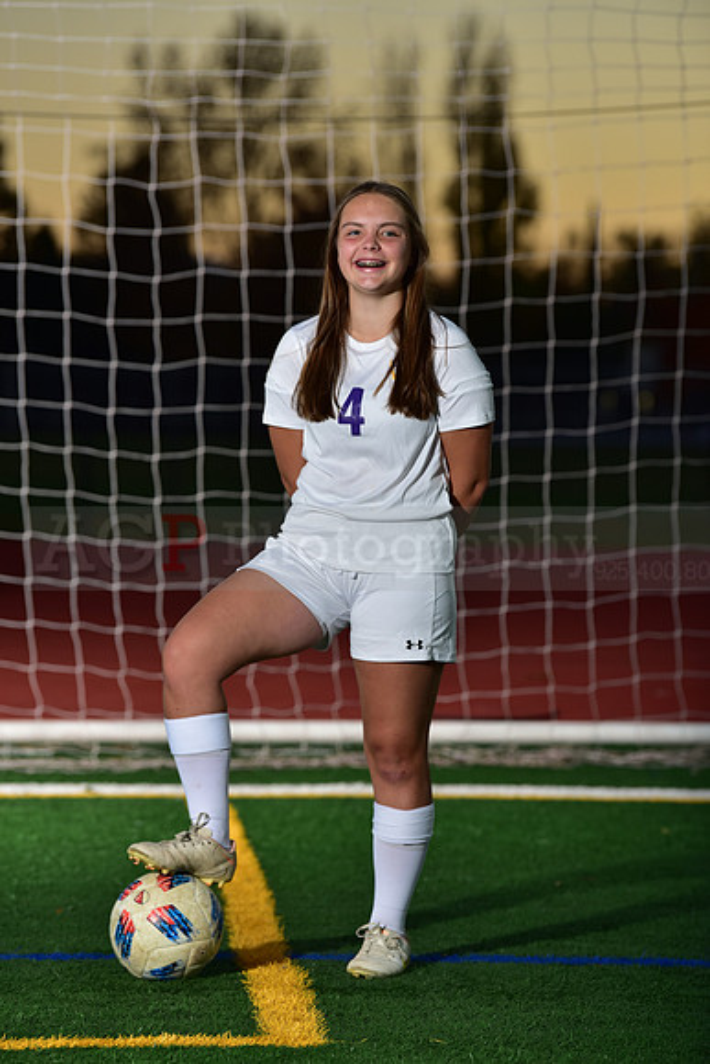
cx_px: 355
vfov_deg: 12.1
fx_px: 5026
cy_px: 532
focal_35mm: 170
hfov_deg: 8.1
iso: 250
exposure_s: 1/250
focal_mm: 170
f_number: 4.5
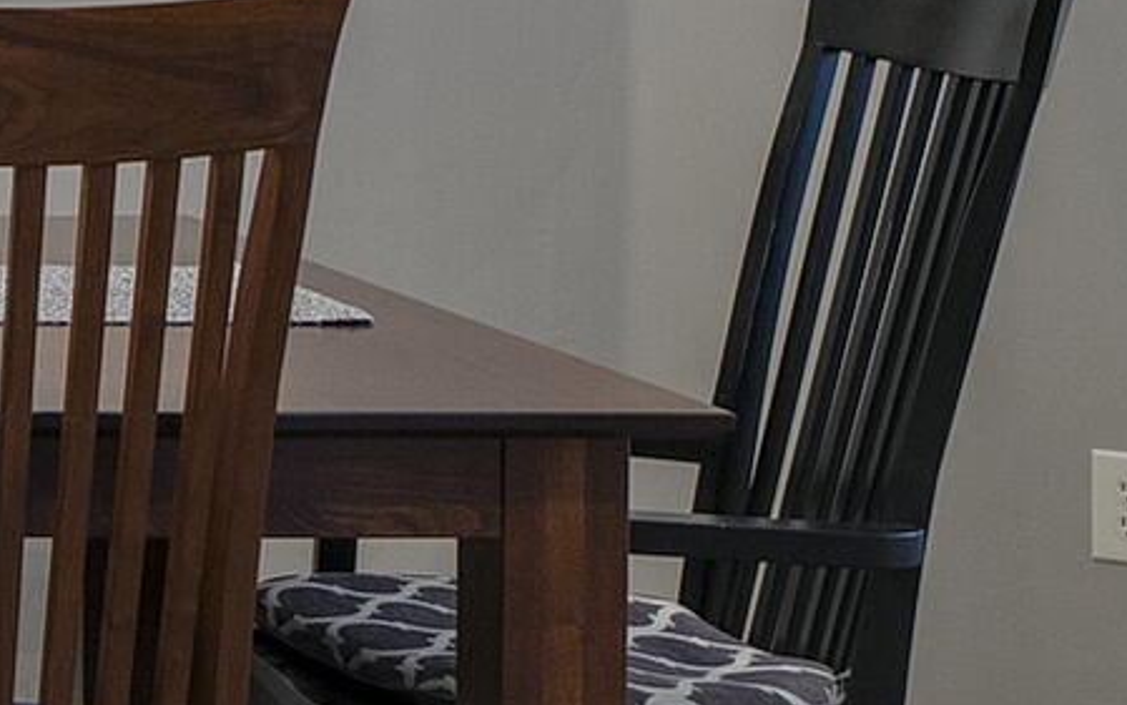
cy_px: -221
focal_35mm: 127
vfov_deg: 10.1
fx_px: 3902
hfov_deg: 14.0
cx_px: -1072
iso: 200
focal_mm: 20
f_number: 5
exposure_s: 1/6
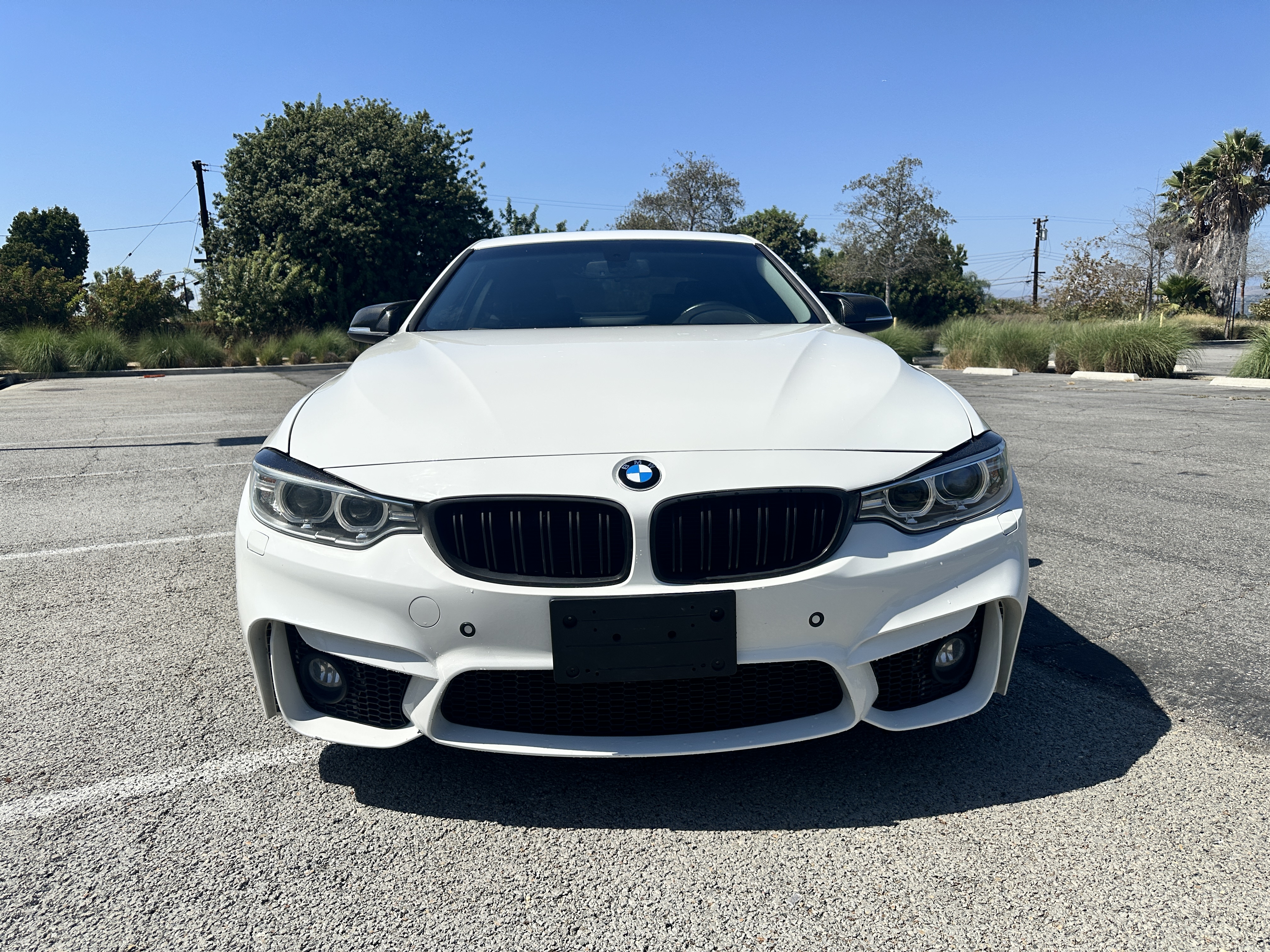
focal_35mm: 24
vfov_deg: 56.8
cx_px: 635
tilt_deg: -8.9
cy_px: 476
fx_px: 881
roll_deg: -0.9
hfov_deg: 71.6
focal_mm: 6.86
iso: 80
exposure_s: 1/9709
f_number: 1.78
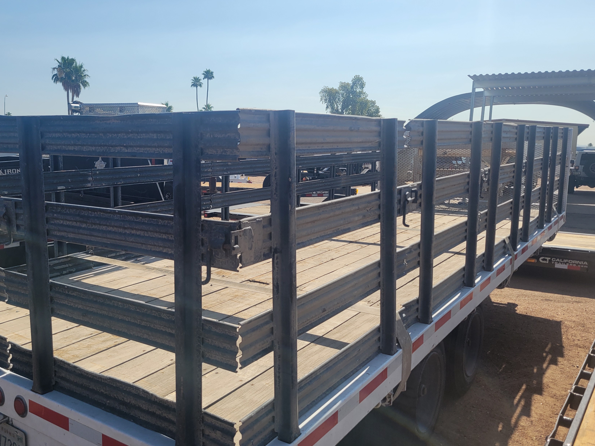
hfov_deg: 56.4
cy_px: 224
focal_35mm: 32
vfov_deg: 44.2
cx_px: 240
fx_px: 550
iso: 40
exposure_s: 1/3255
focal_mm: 5.4
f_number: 1.8
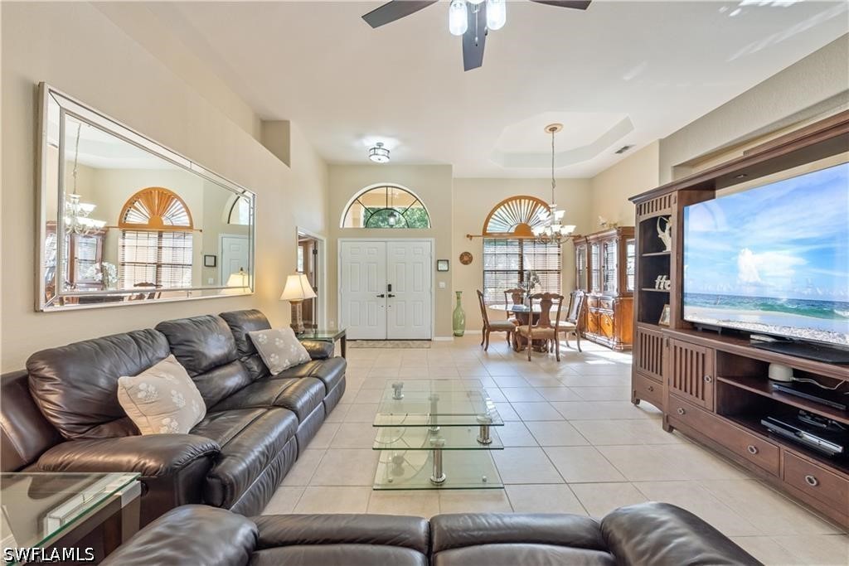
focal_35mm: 13
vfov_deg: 85.4
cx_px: 424
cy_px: 283
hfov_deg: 108.3
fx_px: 307
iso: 200
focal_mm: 13
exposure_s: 1/4
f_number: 9
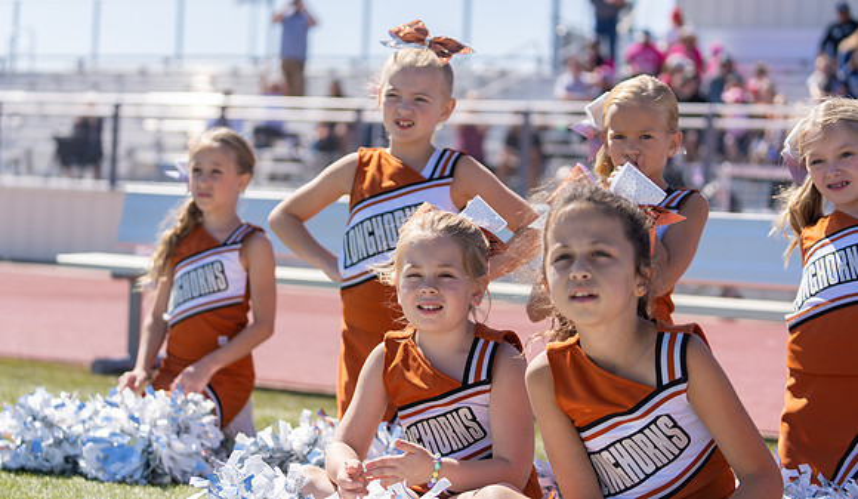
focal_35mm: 80
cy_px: 199
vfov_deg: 15.4
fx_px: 1838
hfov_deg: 26.3
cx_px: 392
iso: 100
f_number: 2.8
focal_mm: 70
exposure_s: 1/1250
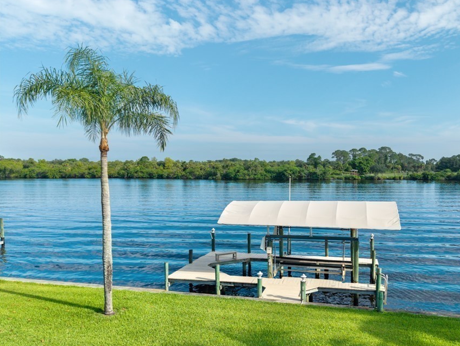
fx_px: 386
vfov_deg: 48.1
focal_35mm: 29
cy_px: 197
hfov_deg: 61.1
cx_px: 277
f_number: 1.8
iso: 100
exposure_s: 1/320
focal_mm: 8.67
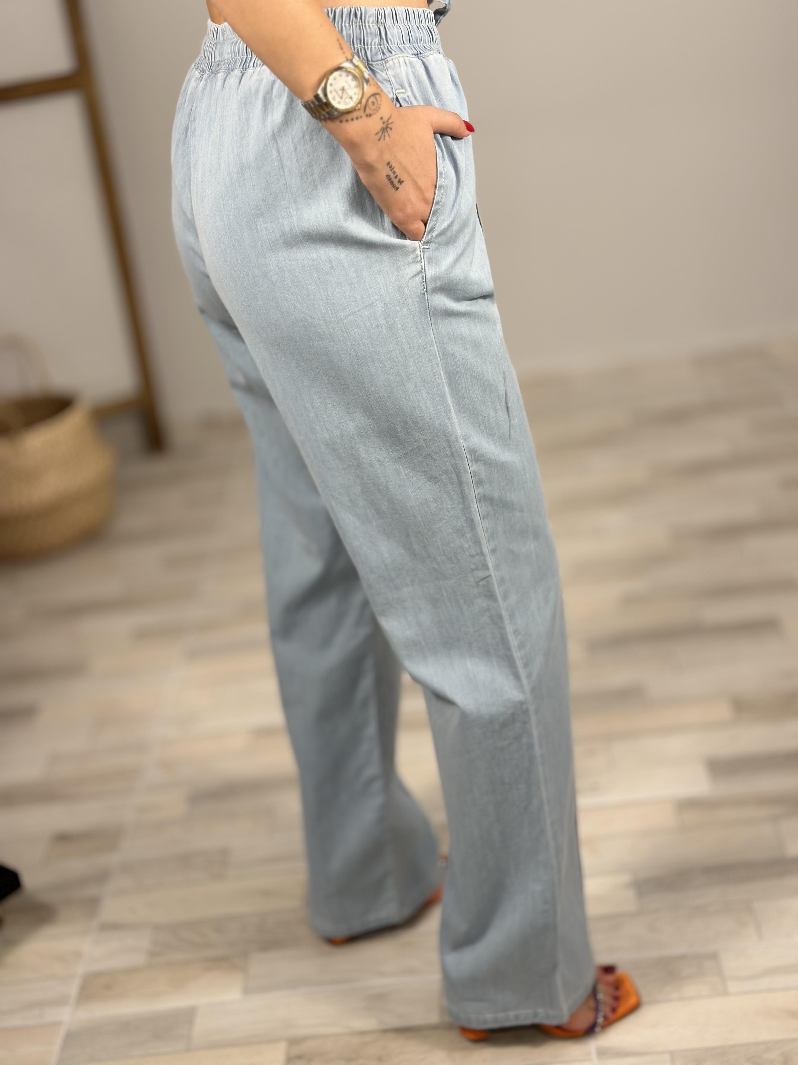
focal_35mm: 48
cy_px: 532
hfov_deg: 30.3
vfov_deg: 39.7
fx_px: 1475
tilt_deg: -47.9
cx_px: 399
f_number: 1.78
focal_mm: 6.86
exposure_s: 1/100
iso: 80
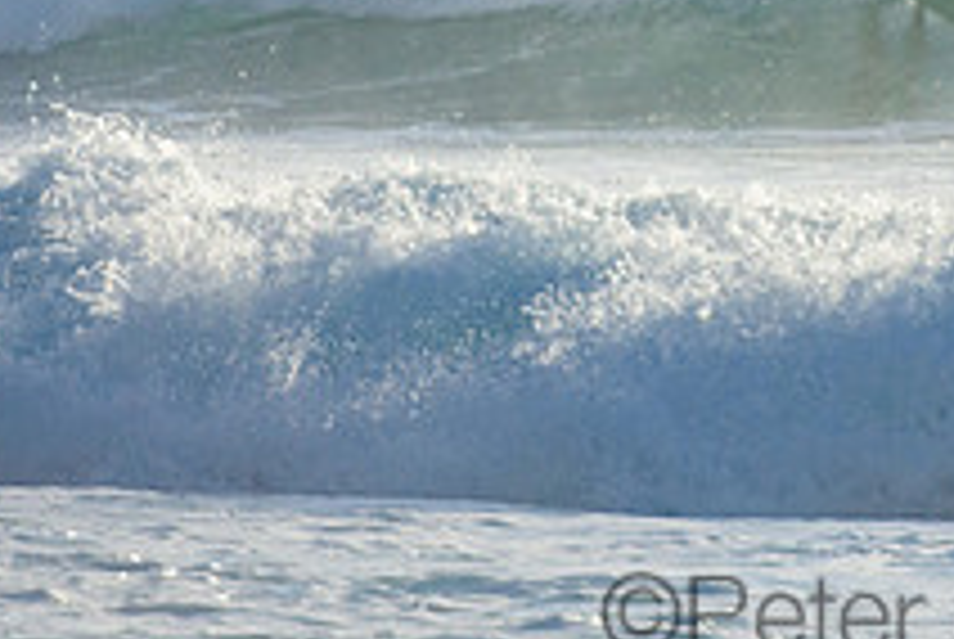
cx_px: 950
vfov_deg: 0.9
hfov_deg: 1.3
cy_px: -133
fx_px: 42432
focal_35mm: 1599
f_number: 5.6
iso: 320
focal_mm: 390
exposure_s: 1/2000
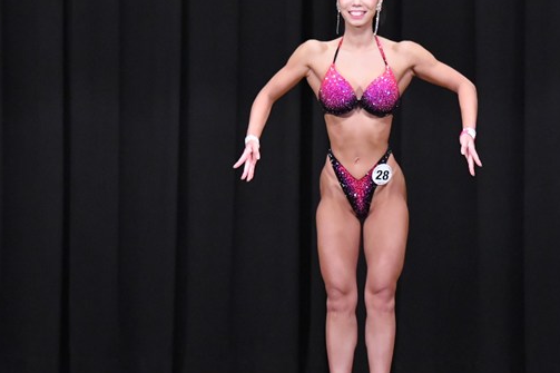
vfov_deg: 4.0
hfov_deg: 5.9
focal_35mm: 347
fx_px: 5396
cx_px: 365
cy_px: 213
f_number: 5.6
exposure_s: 1/400
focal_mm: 150
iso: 8000
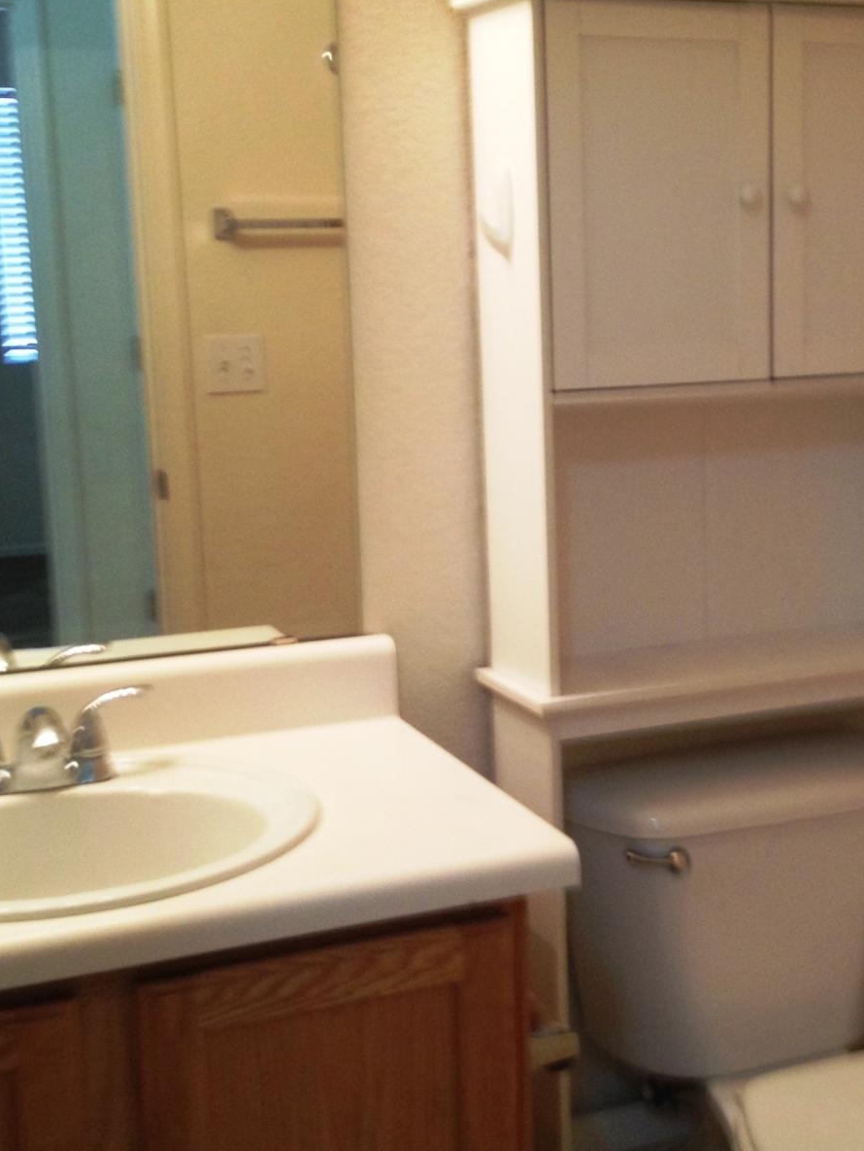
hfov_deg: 24.6
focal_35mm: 59
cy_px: 546
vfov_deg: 32.7
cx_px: 623
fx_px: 1963
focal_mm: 4.28
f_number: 2.4
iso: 100
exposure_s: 1/20
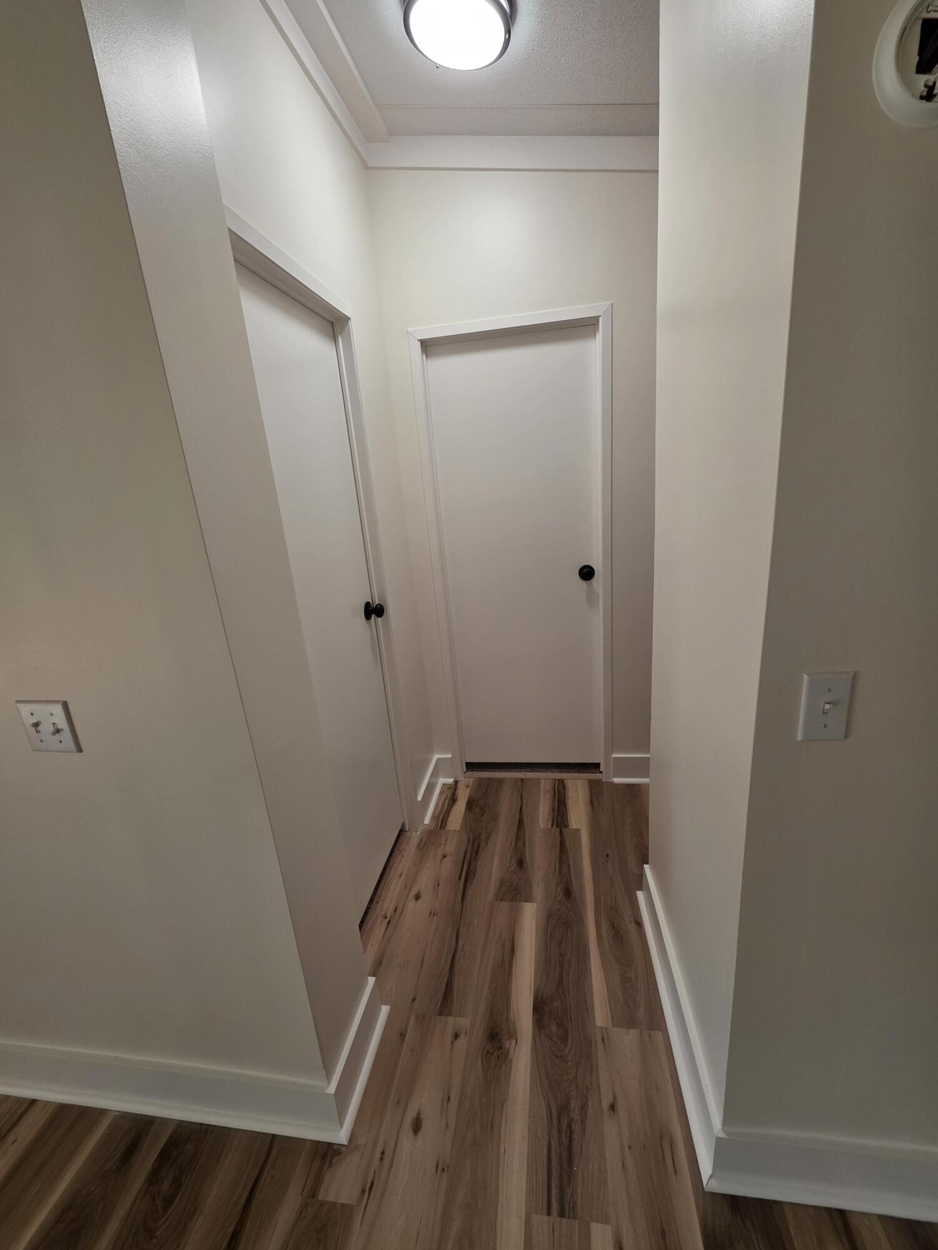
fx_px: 470
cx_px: 469
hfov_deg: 89.9
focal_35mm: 13
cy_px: 625
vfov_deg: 106.2
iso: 160
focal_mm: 2.2
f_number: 1.9
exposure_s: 1/120
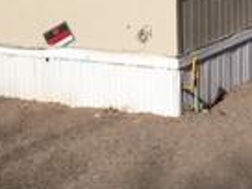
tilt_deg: -1.9
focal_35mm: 136
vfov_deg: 10.5
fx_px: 990
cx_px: 78
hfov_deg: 14.5
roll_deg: +1.1
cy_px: -100
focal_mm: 4.15
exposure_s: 1/4525
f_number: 2.2
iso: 25
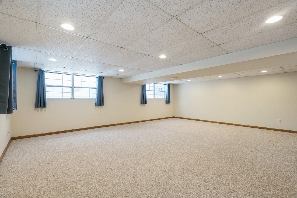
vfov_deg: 73.7
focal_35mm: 16
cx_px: 148
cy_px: 99
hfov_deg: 96.7
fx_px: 132
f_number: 10
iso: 400
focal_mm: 16
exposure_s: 1/6
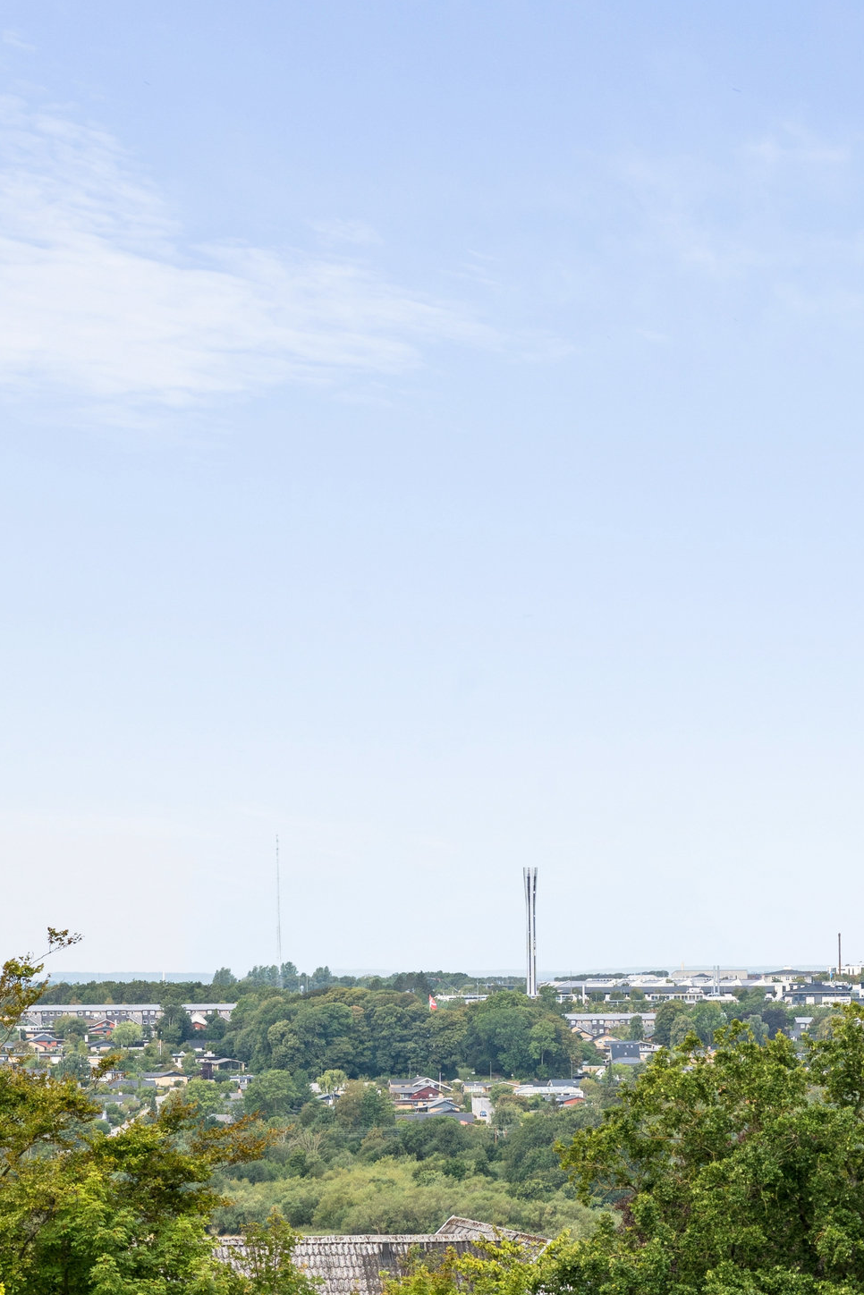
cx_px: 643
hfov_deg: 9.5
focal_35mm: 145
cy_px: 939
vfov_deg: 14.1
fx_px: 5217
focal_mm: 70
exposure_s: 1/400
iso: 400
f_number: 10
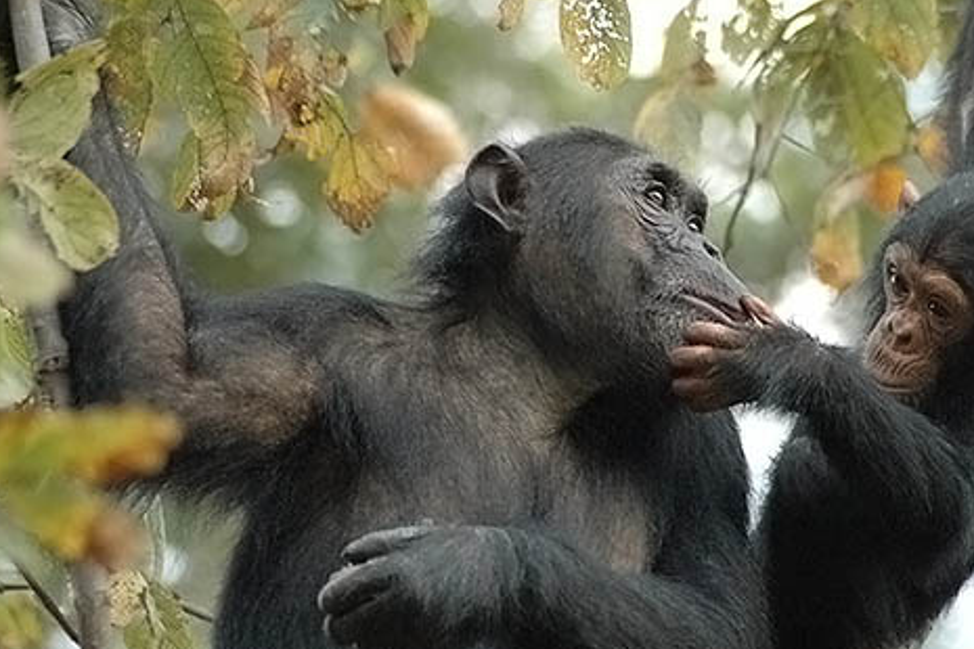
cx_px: 620
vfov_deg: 3.9
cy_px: 294
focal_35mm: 355
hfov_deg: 5.8
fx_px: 9604
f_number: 4.8
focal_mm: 170
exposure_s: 1/200
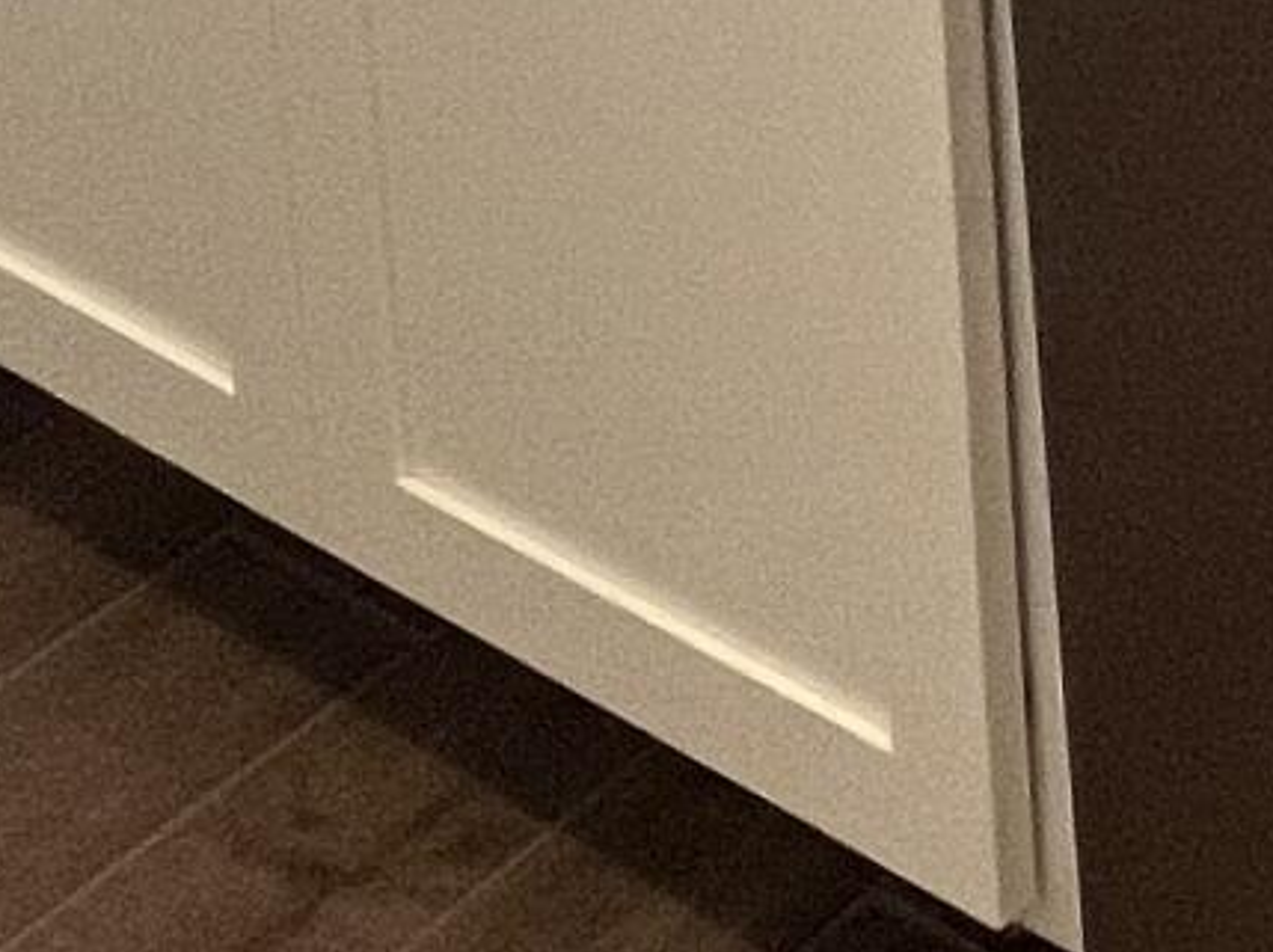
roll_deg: -0.3
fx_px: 3344
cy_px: -1634
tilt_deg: -9.3
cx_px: 2487
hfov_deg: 16.7
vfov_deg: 11.7
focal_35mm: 91
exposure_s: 1/120
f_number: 1.8
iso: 64
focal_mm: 1.57
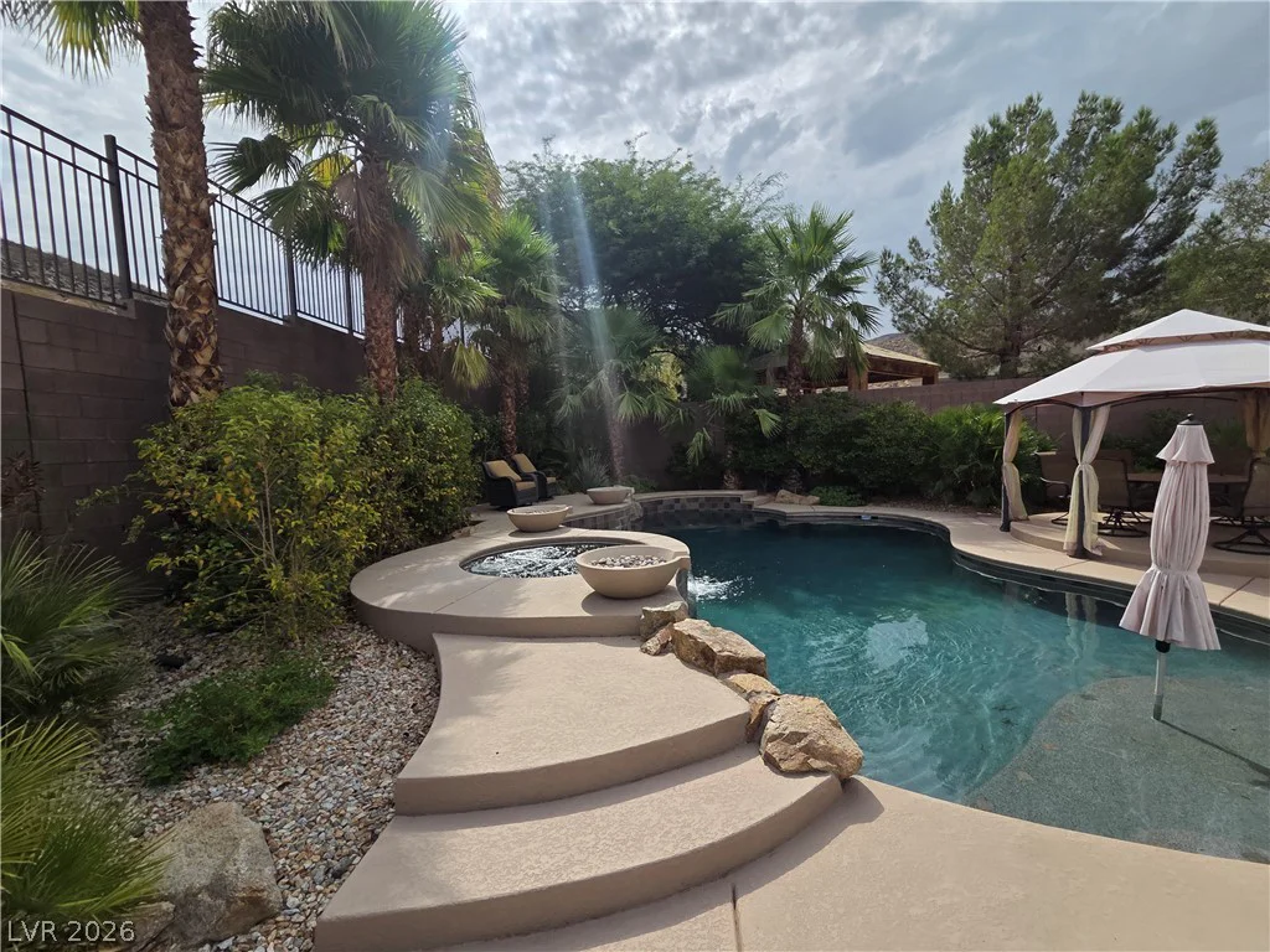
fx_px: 477
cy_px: 476
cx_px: 635
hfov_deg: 106.2
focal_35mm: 13
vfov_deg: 89.9
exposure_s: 1/3042
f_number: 2.2
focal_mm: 2.2
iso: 50
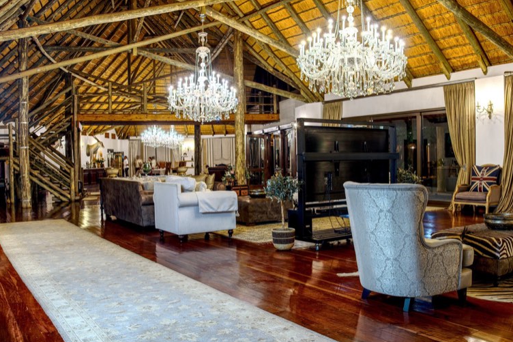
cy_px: 181
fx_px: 470
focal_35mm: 33
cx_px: 246
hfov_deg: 57.2
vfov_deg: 39.9
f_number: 4
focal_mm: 21
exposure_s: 1/4
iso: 400
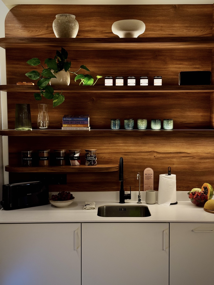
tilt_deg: -3.5
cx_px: 107
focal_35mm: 48
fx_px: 396
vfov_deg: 39.7
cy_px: 142
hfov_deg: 30.3
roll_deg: +0.8
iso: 200
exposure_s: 1/50
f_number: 1.78
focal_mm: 6.76
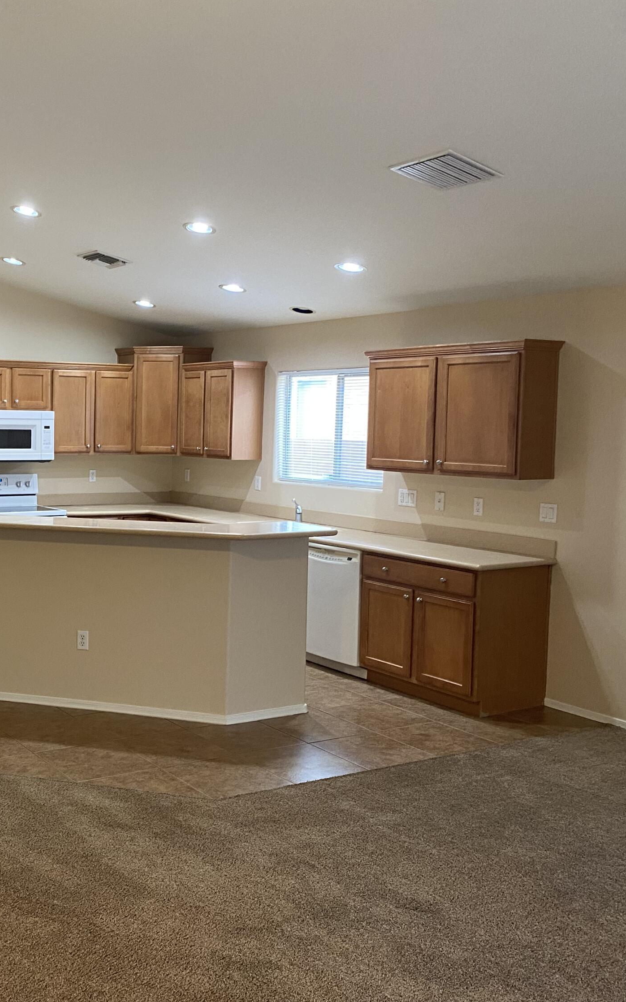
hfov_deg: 32.9
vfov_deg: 52.7
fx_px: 1010
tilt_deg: -6.0
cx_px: 75
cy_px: 499
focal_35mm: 37
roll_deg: -0.4
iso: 200
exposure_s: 1/60
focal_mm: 4.25
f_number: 1.8
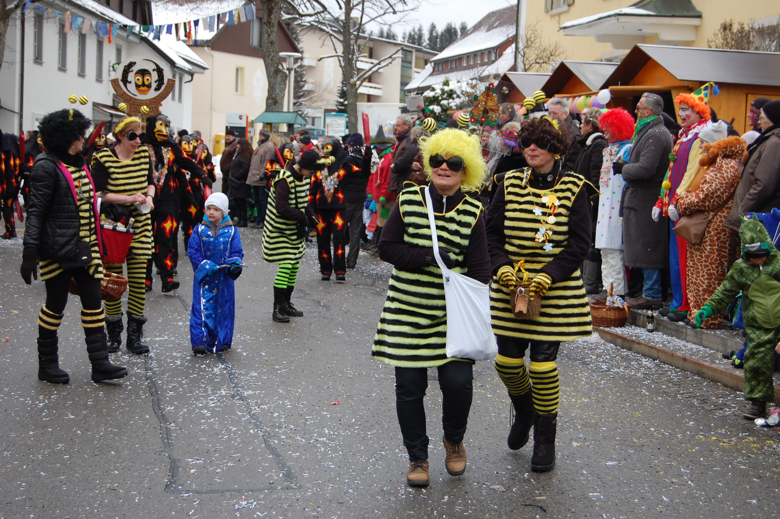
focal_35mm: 60
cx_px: 390
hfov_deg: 33.4
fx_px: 1299
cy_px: 260
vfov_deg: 22.6
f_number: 5.6
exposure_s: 1/125
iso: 280
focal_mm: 40
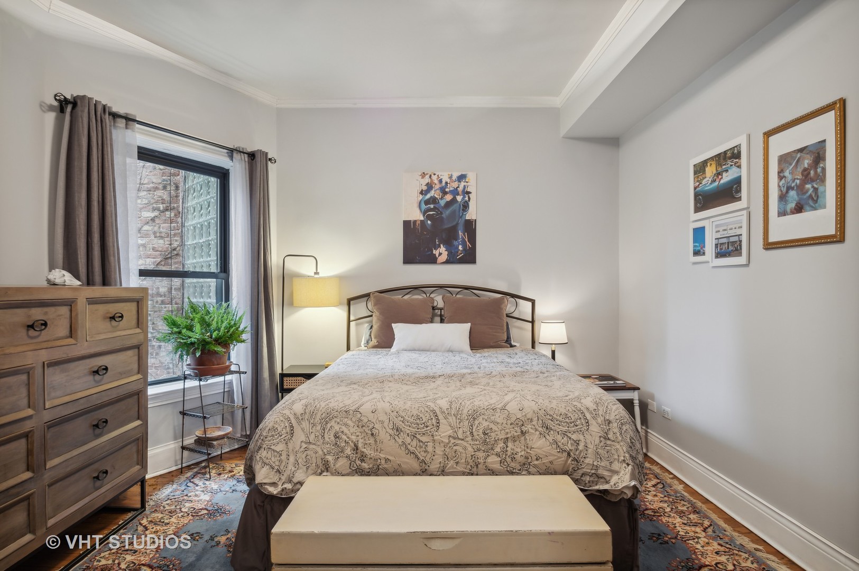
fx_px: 381
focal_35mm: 16
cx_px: 430
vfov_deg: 73.6
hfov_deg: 96.8
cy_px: 286
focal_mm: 10.6
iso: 100
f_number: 11
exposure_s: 1.3
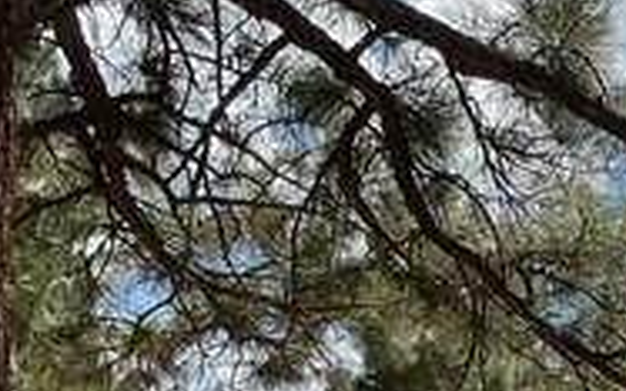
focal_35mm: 105
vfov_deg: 11.9
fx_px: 1792
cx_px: 944
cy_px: 578
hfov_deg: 17.7
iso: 25
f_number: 1.8
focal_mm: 3
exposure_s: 1/997
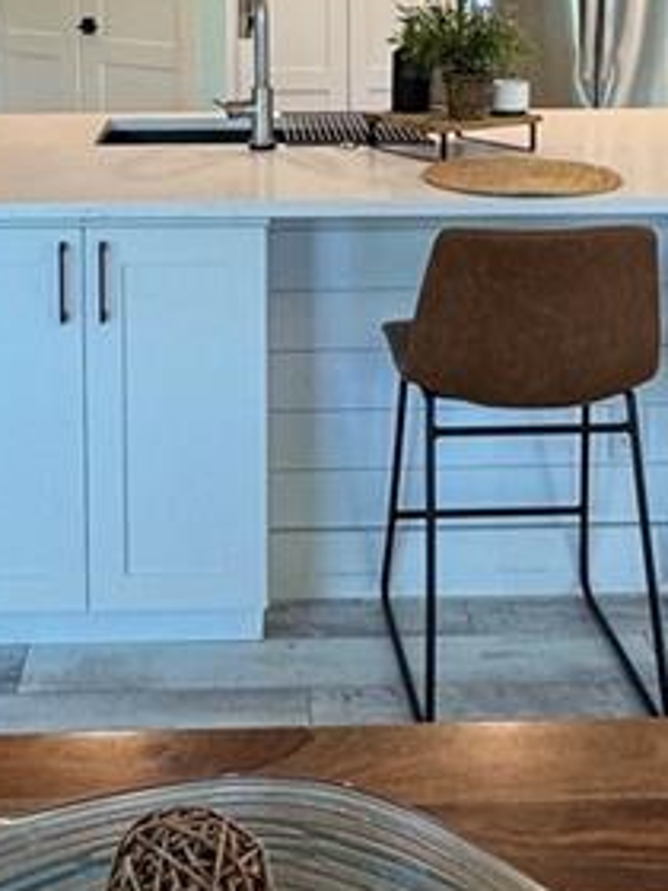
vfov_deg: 30.3
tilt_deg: -4.6
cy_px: 38
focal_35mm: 60
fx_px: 1544
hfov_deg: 24.4
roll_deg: +0.9
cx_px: 270
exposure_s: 1/120
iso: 160
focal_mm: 2.22
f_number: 2.2
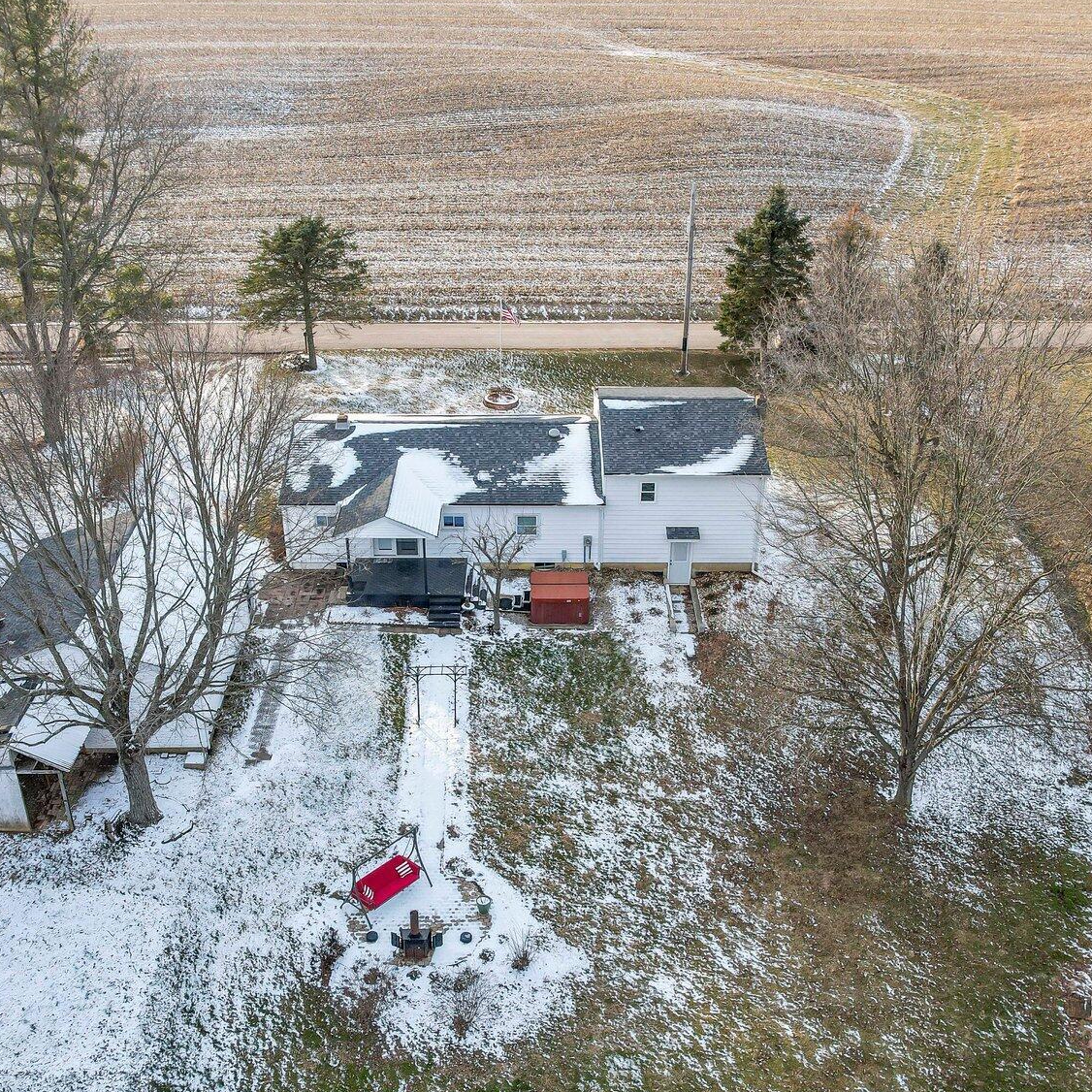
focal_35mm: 34
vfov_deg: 48.4
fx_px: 1213
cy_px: 593
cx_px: 554
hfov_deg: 48.4
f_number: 2.8
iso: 110
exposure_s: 1/250
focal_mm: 8.38
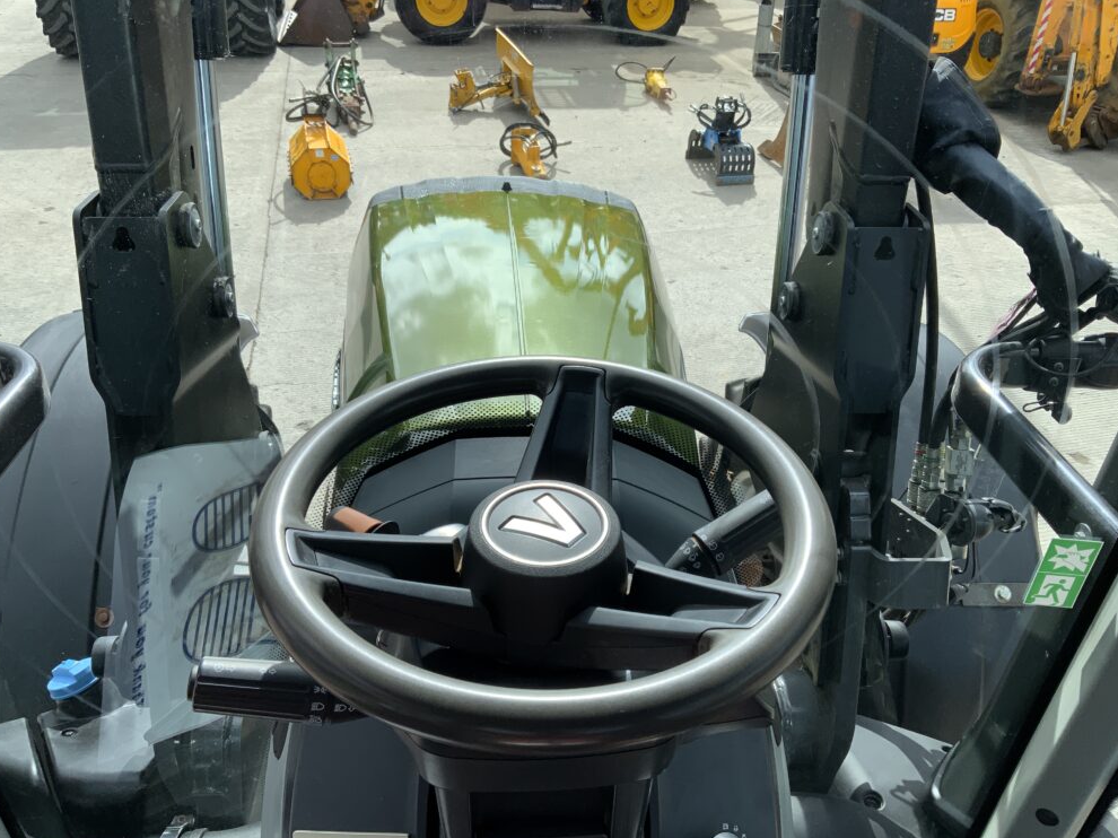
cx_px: 566
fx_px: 969
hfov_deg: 60.0
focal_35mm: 30
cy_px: 414
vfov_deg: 46.8
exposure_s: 1/606
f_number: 1.8
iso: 16
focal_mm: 3
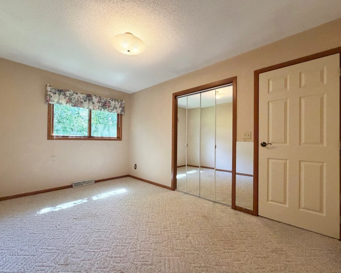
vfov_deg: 84.0
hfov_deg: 96.7
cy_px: 139
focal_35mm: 15
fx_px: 151
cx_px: 164
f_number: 2.2
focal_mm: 2.22
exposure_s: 1/120
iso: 320
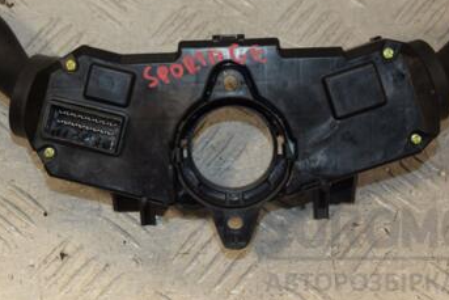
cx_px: 241
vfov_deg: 13.0
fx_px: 1310
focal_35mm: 105
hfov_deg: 19.4
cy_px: 54
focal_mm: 40
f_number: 6.3
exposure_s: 1/200
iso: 800
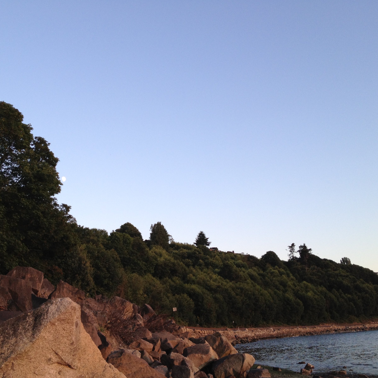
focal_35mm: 42
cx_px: 144
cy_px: 189
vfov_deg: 40.0
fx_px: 519
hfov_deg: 39.8
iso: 64
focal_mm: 4.28
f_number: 2.4
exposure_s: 1/130
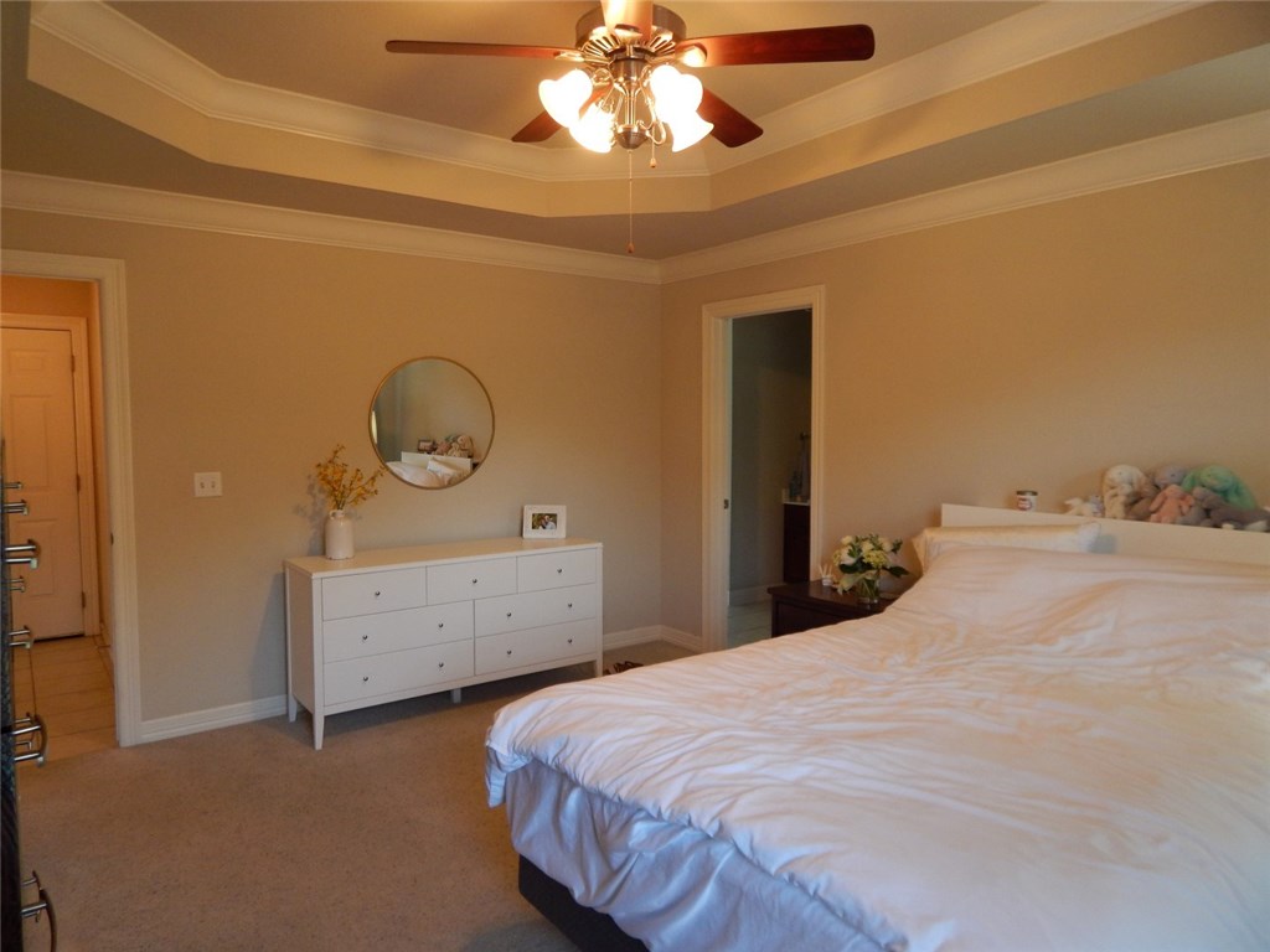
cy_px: 476
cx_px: 635
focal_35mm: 23
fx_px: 844
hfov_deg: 73.9
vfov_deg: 58.9
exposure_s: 1/30
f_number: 3
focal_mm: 4
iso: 200
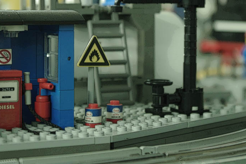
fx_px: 834
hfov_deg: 16.8
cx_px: 93
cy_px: 48
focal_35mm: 122
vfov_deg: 11.2
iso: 400
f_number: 5.6
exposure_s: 1/4
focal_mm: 55
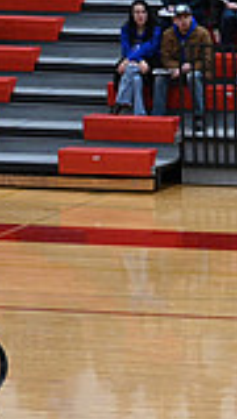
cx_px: 706
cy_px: 444
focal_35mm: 267
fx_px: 2969
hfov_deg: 4.4
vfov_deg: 8.0
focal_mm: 70
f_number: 4
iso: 4000
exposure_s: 1/320
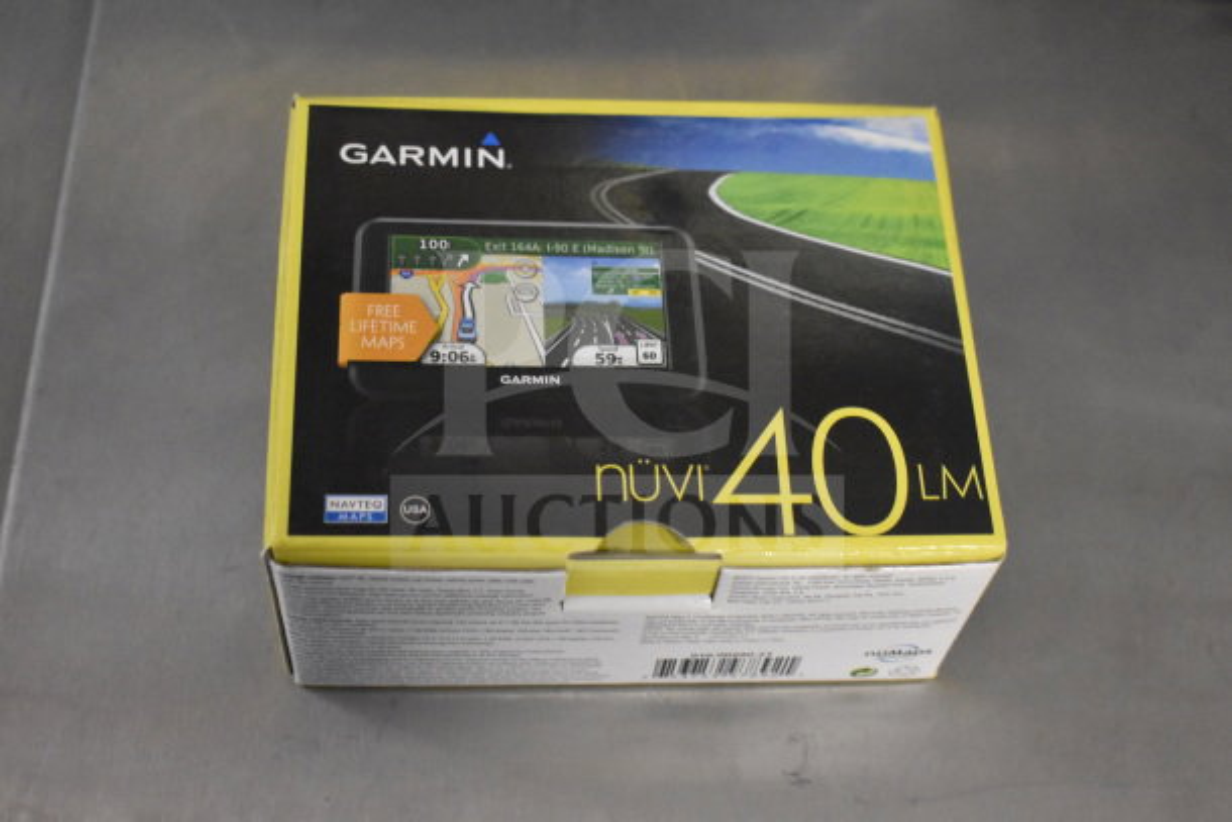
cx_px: 616
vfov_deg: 23.8
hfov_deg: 35.0
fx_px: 1951
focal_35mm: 57
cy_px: 411
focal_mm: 38
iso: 7200
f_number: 4.8
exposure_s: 1/60
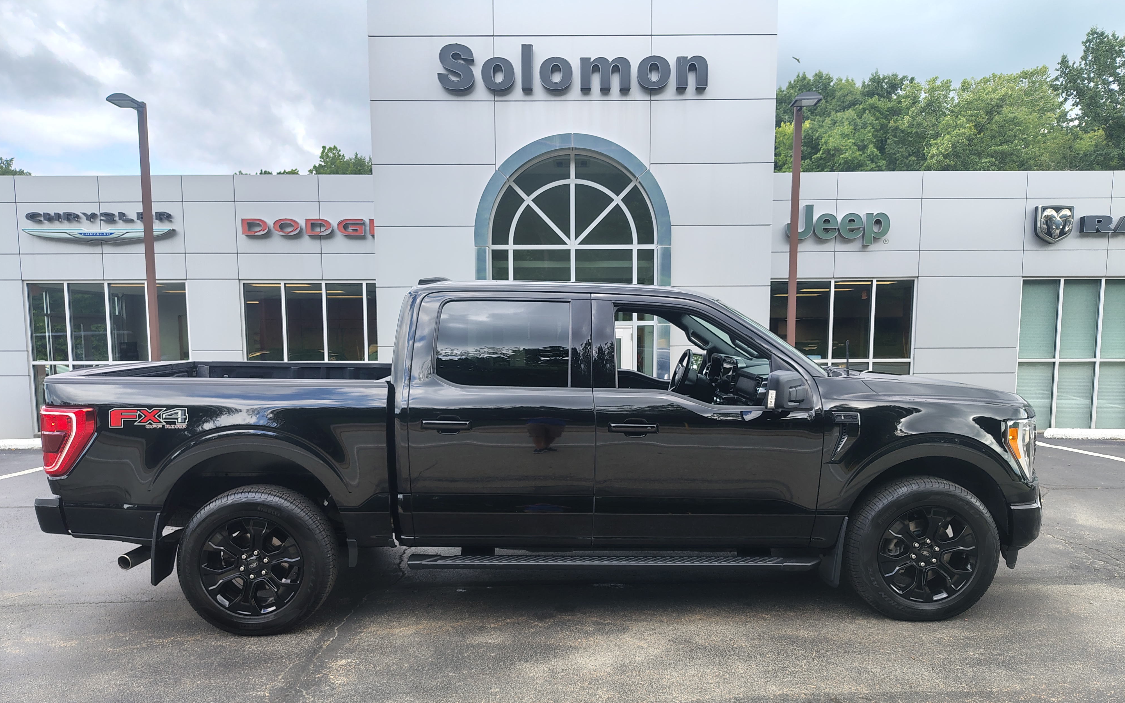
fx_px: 797
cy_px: 429
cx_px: 559
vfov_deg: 47.3
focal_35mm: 26
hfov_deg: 70.4
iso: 100
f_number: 1.8
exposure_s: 1/294
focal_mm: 5.56
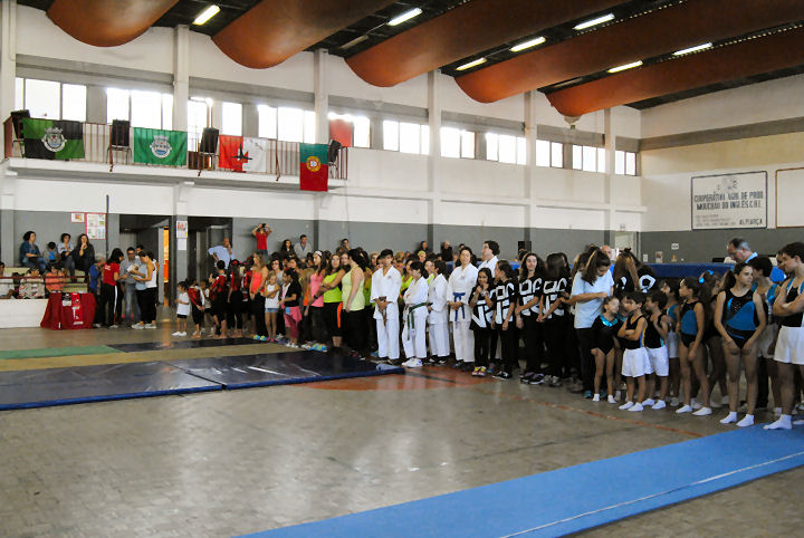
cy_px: 269
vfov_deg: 37.0
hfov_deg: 53.1
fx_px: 805
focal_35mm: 36
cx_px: 402
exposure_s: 1/20
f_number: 13
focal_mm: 24
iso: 1600
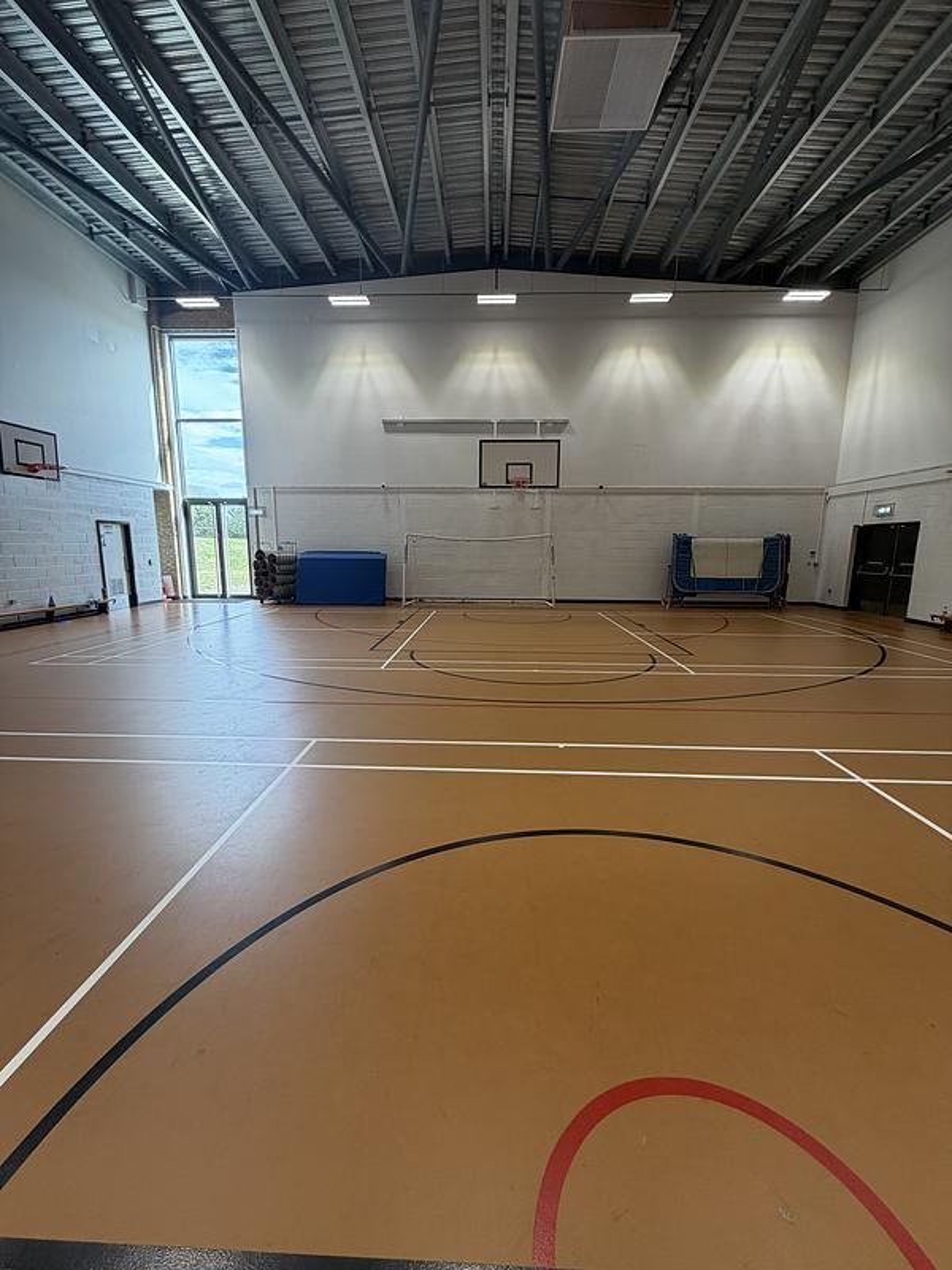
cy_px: 635
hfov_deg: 85.7
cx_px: 476
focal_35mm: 14
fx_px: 513
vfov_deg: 102.1
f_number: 2.2
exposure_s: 1/100
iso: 100
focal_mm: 2.22
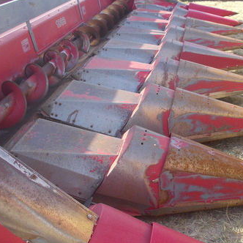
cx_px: 132
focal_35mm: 42
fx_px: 334
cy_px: 118
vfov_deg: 40.0
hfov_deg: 40.0
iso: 160
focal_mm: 4.1
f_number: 3.3
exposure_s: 1/250
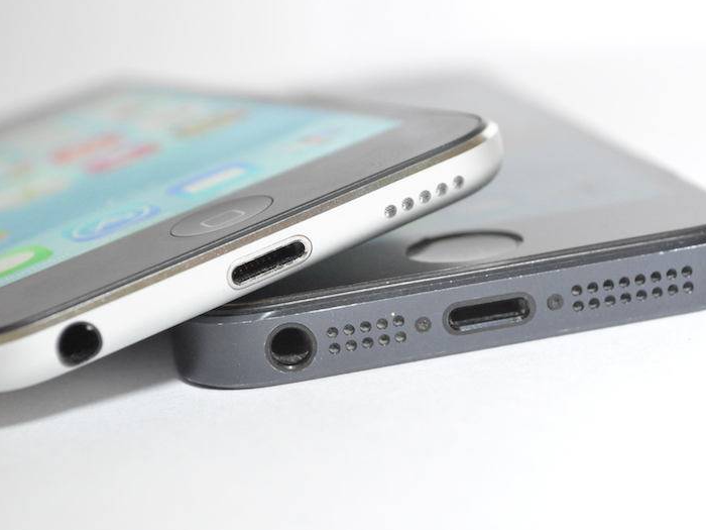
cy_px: 264
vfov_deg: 16.3
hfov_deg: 21.6
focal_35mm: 91
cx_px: 385
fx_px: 1847
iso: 4000
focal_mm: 55
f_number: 9
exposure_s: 1/60
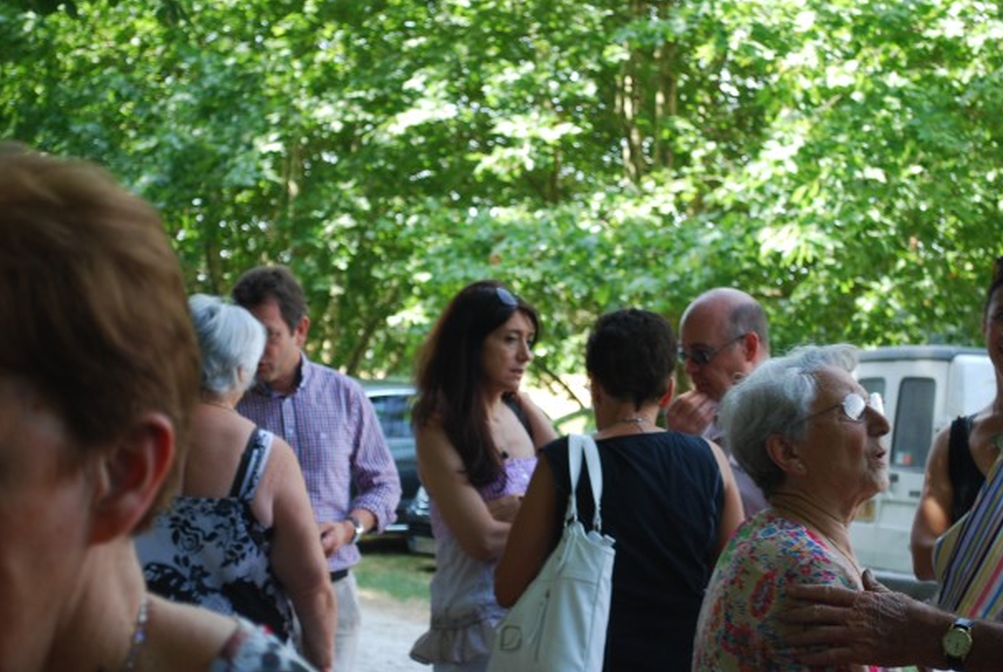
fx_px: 2121
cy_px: 350
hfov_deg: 26.6
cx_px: 523
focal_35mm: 76
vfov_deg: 18.0
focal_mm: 48
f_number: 5.6
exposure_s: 1/80
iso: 200
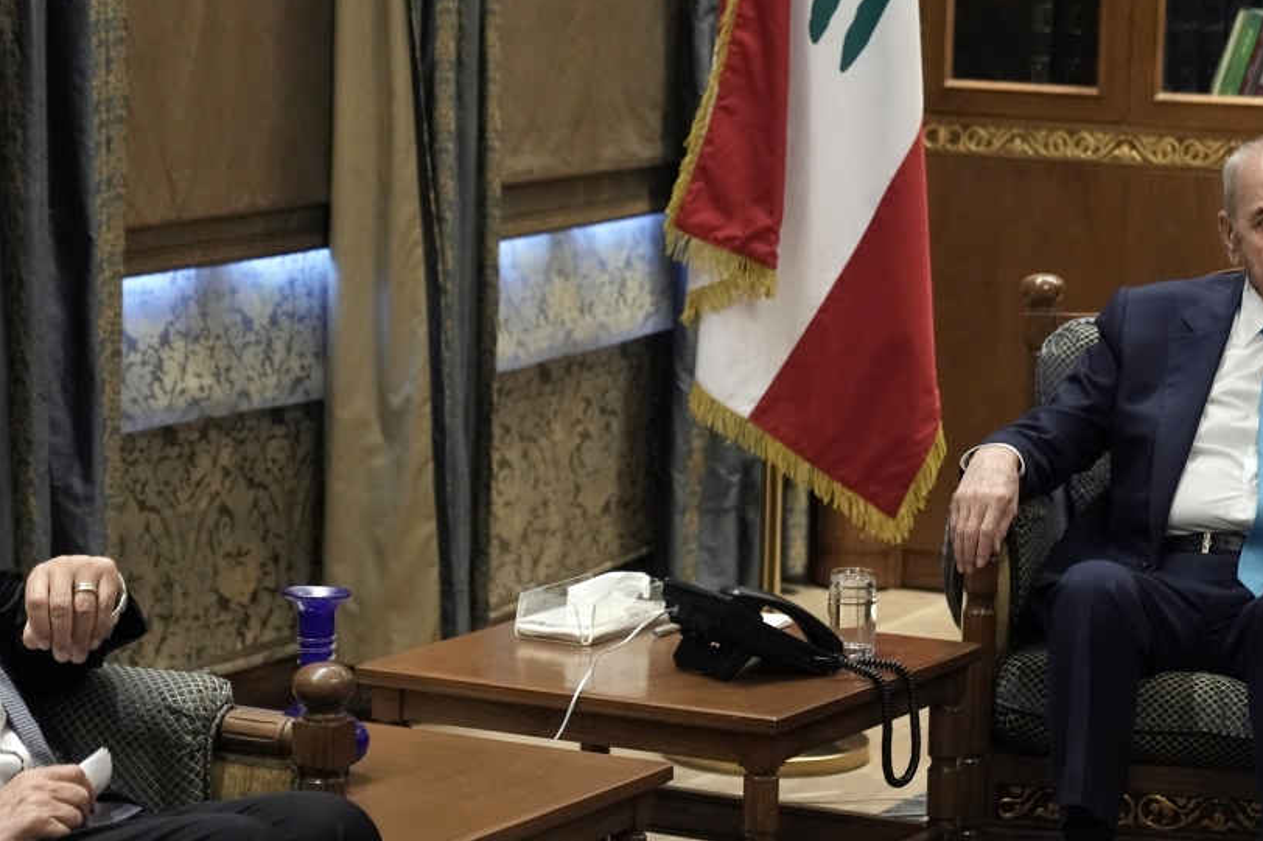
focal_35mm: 93
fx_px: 3262
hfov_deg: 21.9
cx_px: 571
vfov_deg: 14.7
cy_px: 584
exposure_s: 1/100
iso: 3200
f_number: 3.2
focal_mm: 59
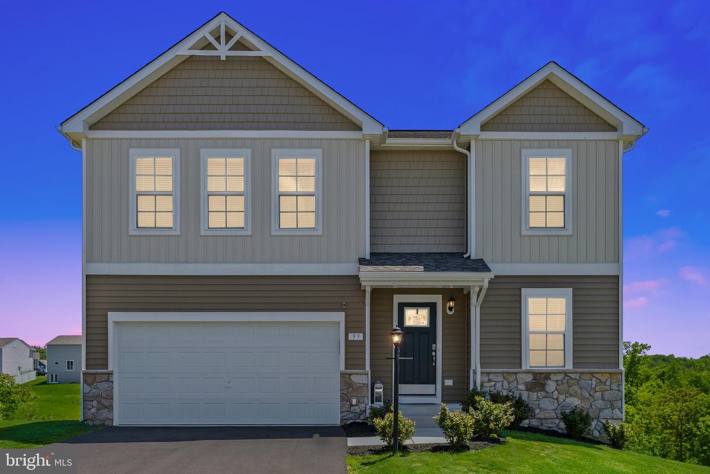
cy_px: 237
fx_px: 533
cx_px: 355
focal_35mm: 27
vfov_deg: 48.0
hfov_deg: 67.4
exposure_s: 1/1250
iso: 640
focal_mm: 27
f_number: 8
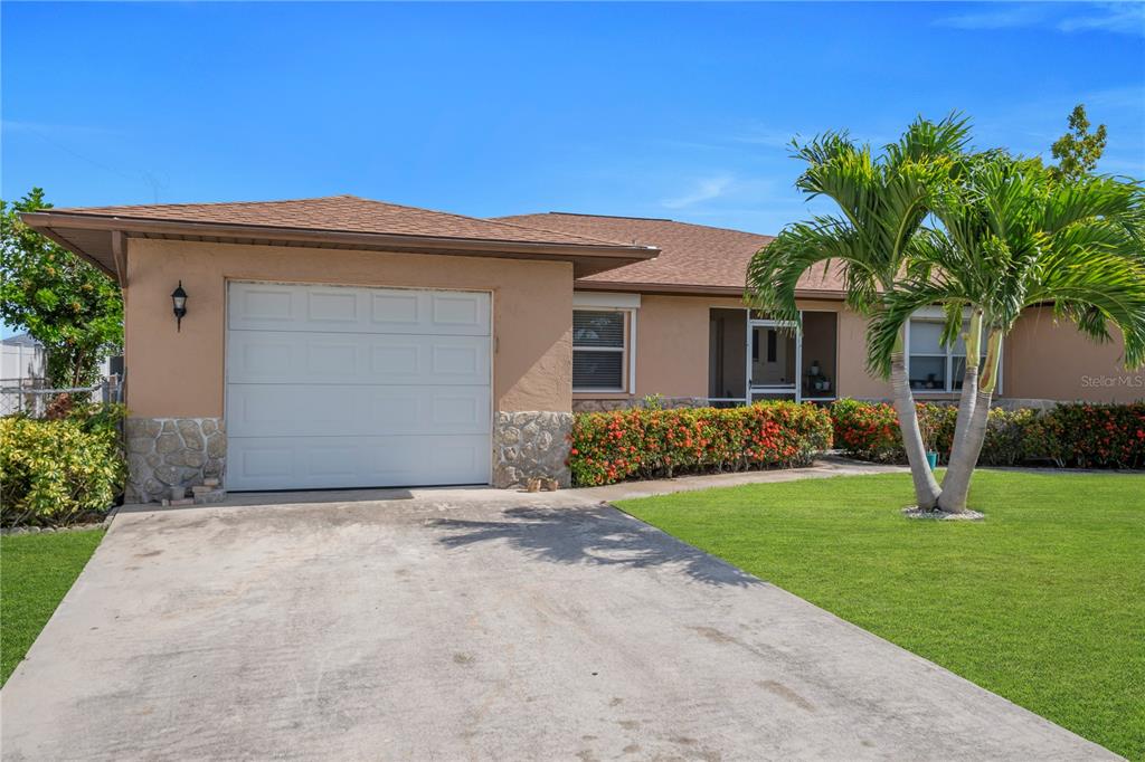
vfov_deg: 43.6
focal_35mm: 30
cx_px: 572
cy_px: 381
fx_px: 954
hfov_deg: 61.9
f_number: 8
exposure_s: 1/320
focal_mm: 20
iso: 100
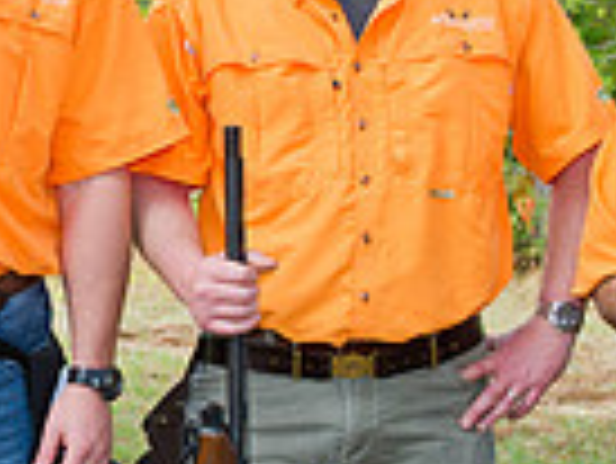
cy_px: 279
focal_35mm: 118
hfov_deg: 16.2
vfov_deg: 12.6
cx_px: -54
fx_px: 2102
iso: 400
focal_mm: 29
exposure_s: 1/250
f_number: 7.1
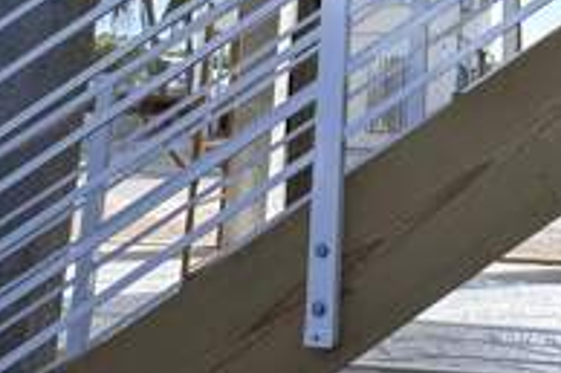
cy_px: -147
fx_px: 934
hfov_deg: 32.6
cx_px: 437
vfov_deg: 20.2
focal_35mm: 60
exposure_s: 1/749
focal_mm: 2.22
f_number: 2.2
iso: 40
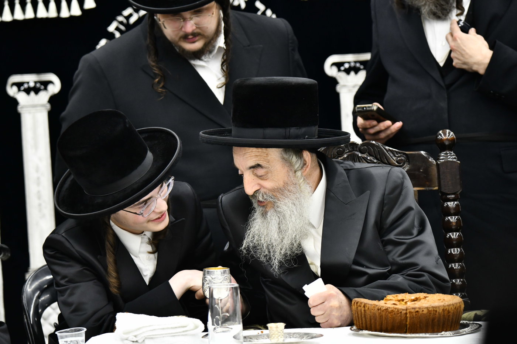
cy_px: 172
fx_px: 4595
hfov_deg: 6.4
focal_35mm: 320
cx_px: 258
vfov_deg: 4.3
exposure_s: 1/100
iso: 1250
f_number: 5.6
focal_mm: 320
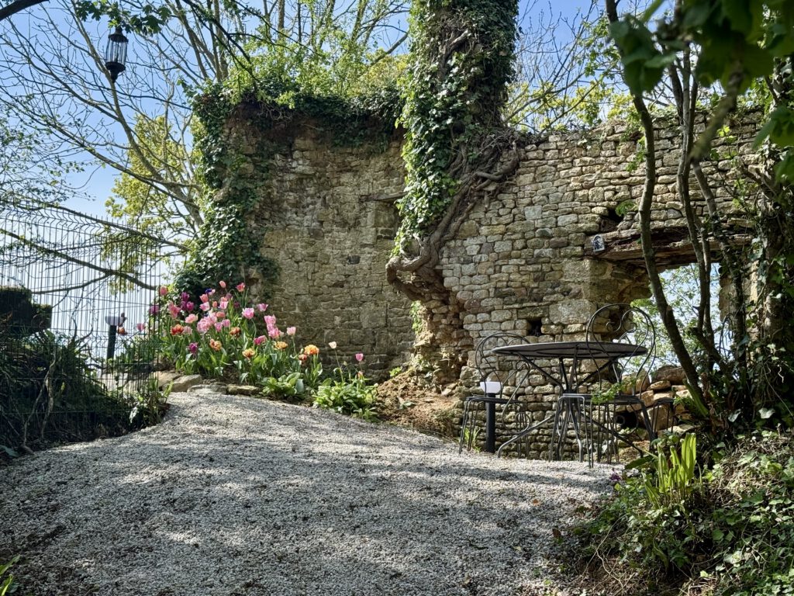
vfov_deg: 30.3
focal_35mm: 48
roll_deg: -1.3
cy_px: 298
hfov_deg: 39.7
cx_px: 397
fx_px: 1101
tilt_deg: +9.9
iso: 100
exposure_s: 1/1575
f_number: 1.78
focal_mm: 6.76
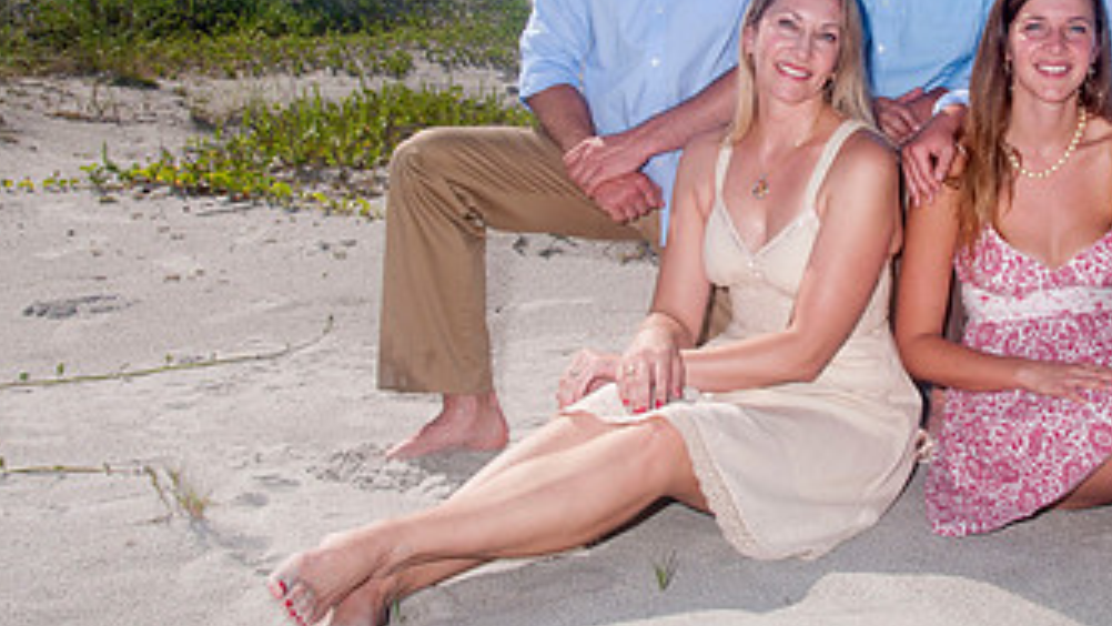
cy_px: 122
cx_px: 886
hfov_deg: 33.9
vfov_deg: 19.8
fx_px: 1769
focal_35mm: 60
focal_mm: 22
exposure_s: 1/250
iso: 100
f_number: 13
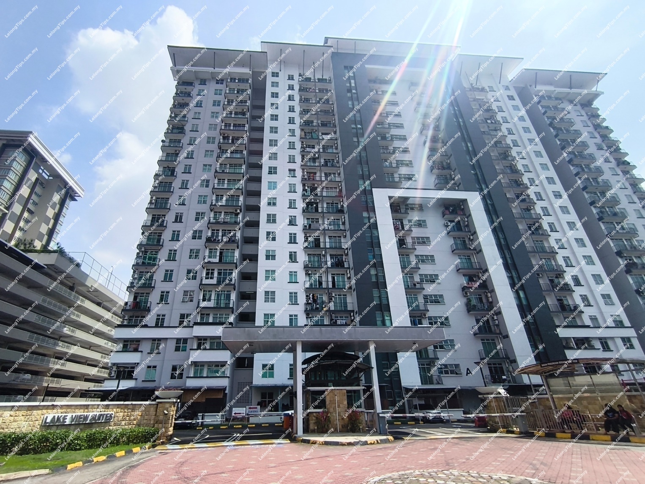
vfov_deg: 81.8
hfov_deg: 98.2
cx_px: 322
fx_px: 280
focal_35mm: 15
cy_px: 242
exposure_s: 1/5602
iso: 50
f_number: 2.2
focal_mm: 1.65
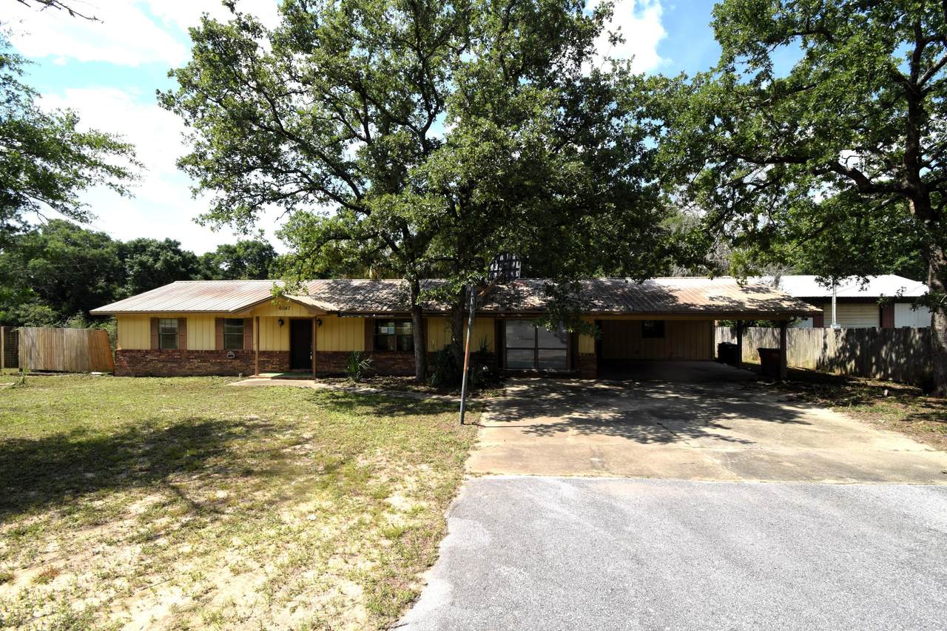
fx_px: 395
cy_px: 316
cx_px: 474
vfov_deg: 77.3
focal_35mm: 15
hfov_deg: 100.4
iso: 100
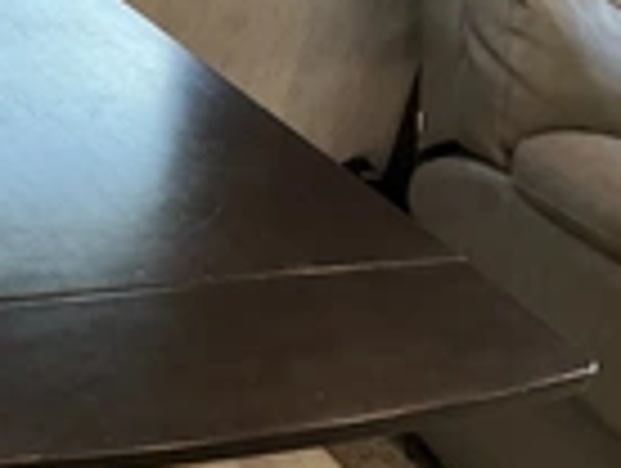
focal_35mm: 84
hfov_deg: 22.1
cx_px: -45
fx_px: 1510
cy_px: 356
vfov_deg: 17.5
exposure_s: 1/60
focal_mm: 3
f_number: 1.8
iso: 125
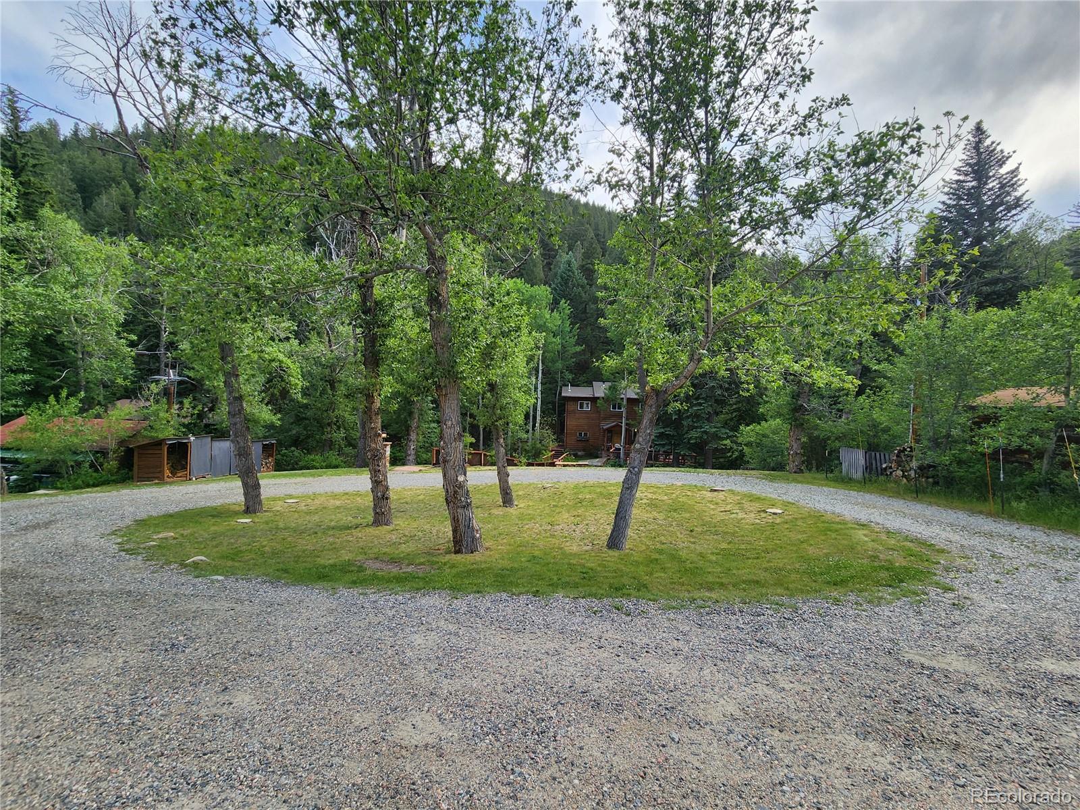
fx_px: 406
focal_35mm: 13
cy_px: 405
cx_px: 540
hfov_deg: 106.2
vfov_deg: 89.9
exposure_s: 1/536
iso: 50
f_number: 2.2
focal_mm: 2.2
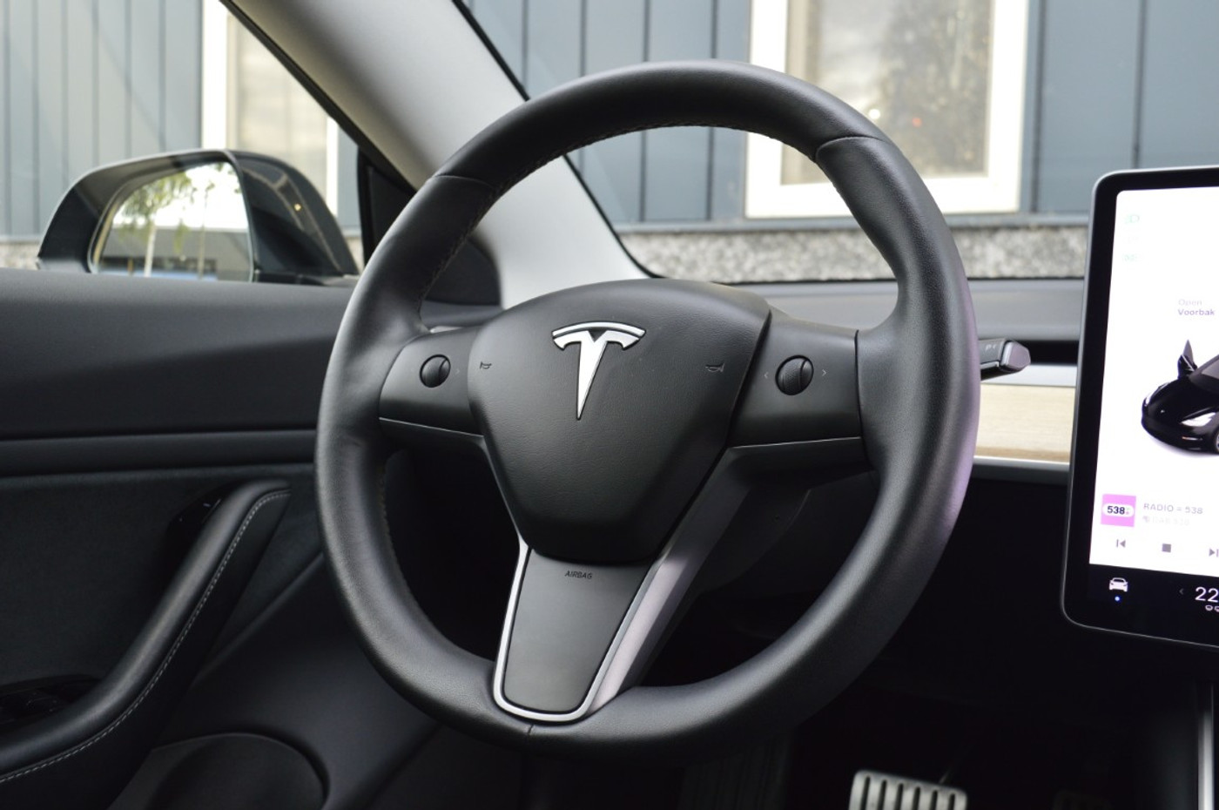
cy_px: 405
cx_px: 610
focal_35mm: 34
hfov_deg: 55.2
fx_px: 1167
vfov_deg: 38.3
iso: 800
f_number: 5.6
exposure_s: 1/60
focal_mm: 23
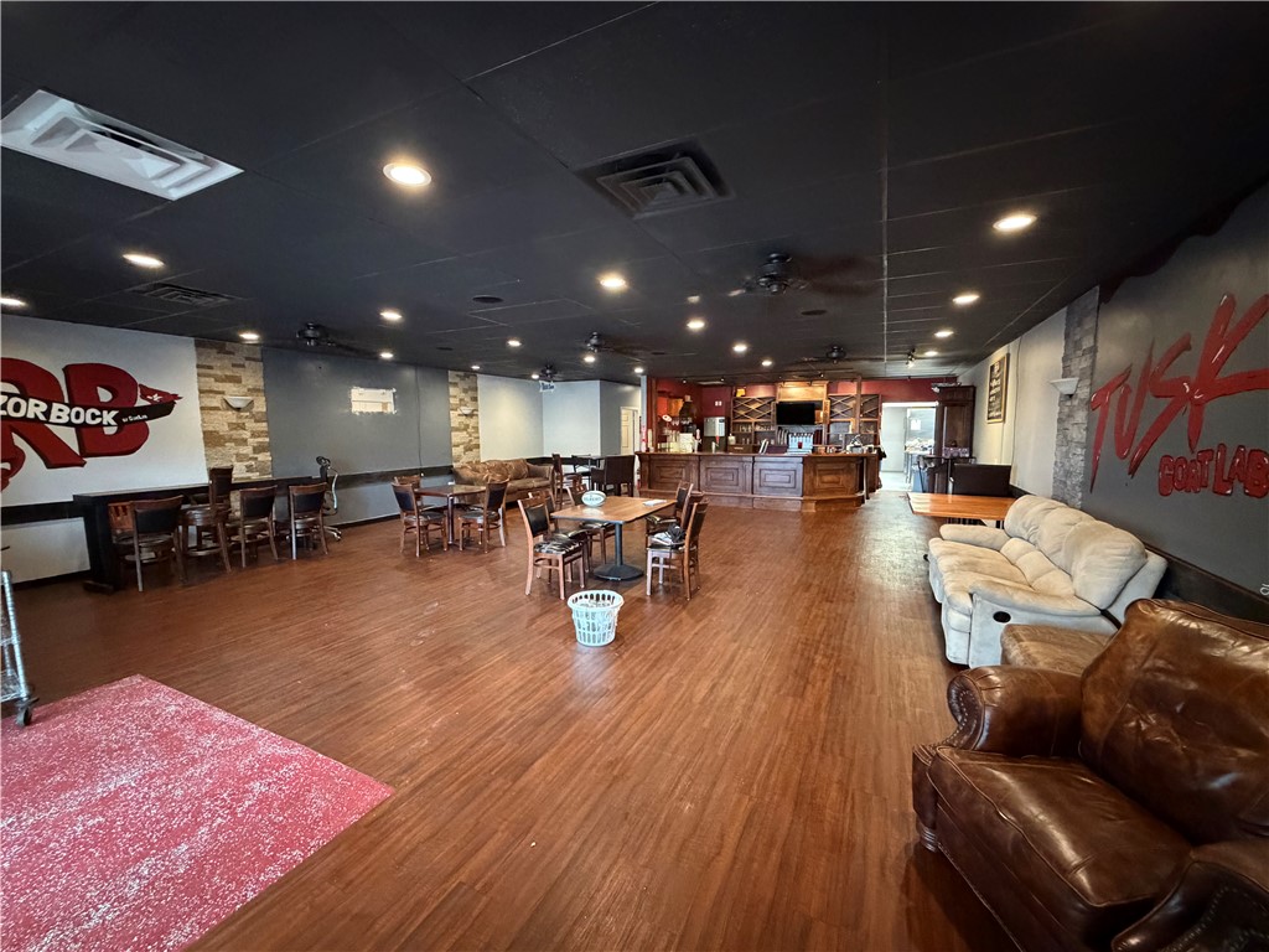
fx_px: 513
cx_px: 634
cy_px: 476
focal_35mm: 14
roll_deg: +0.6
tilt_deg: -5.9
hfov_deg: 102.1
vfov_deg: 85.7
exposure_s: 1/40
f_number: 2.2
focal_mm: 2.22
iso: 1250
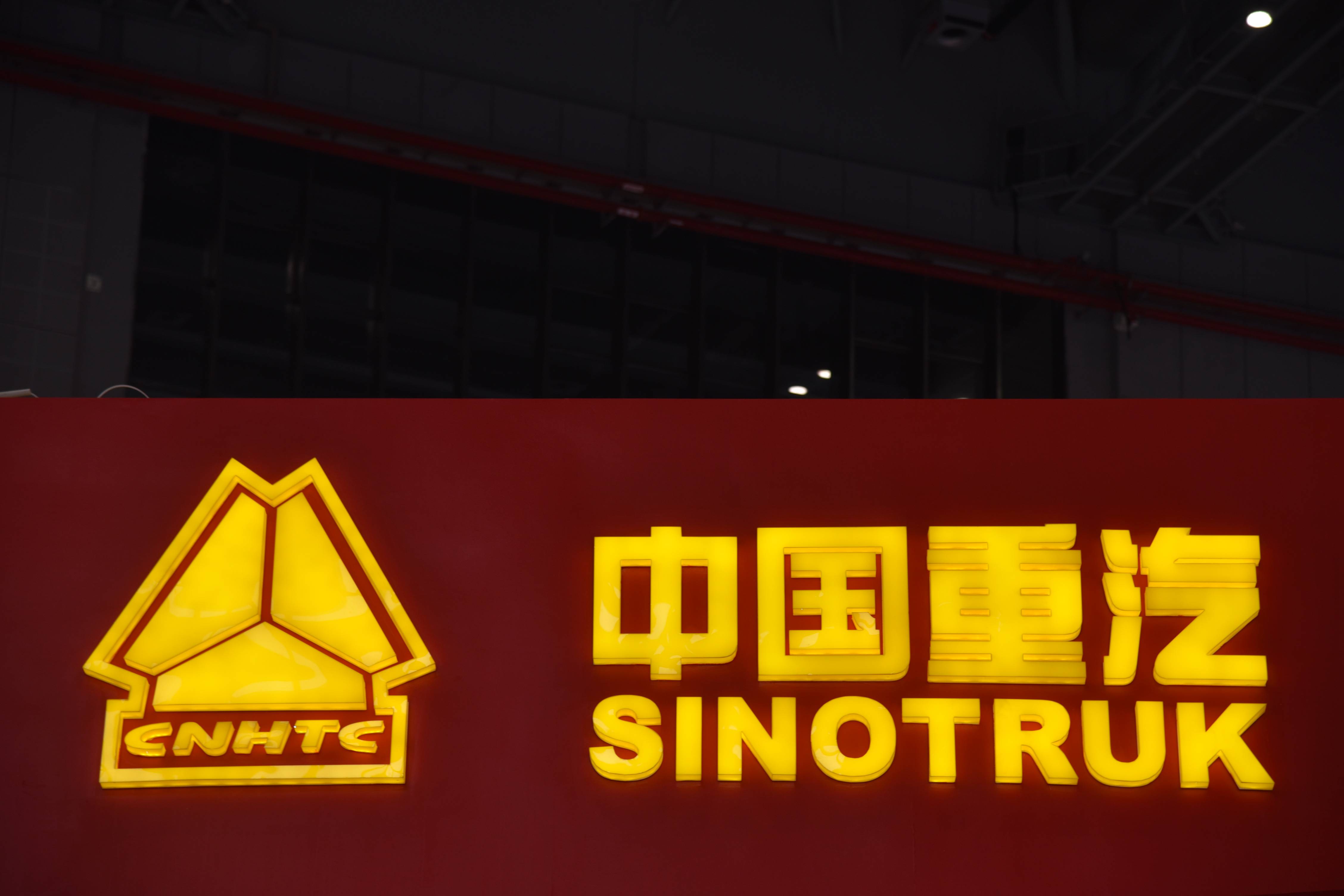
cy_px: 448
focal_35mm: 105
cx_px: 672
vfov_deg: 13.0
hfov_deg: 19.5
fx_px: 3920
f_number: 5.6
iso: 160
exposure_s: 1/125
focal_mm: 105
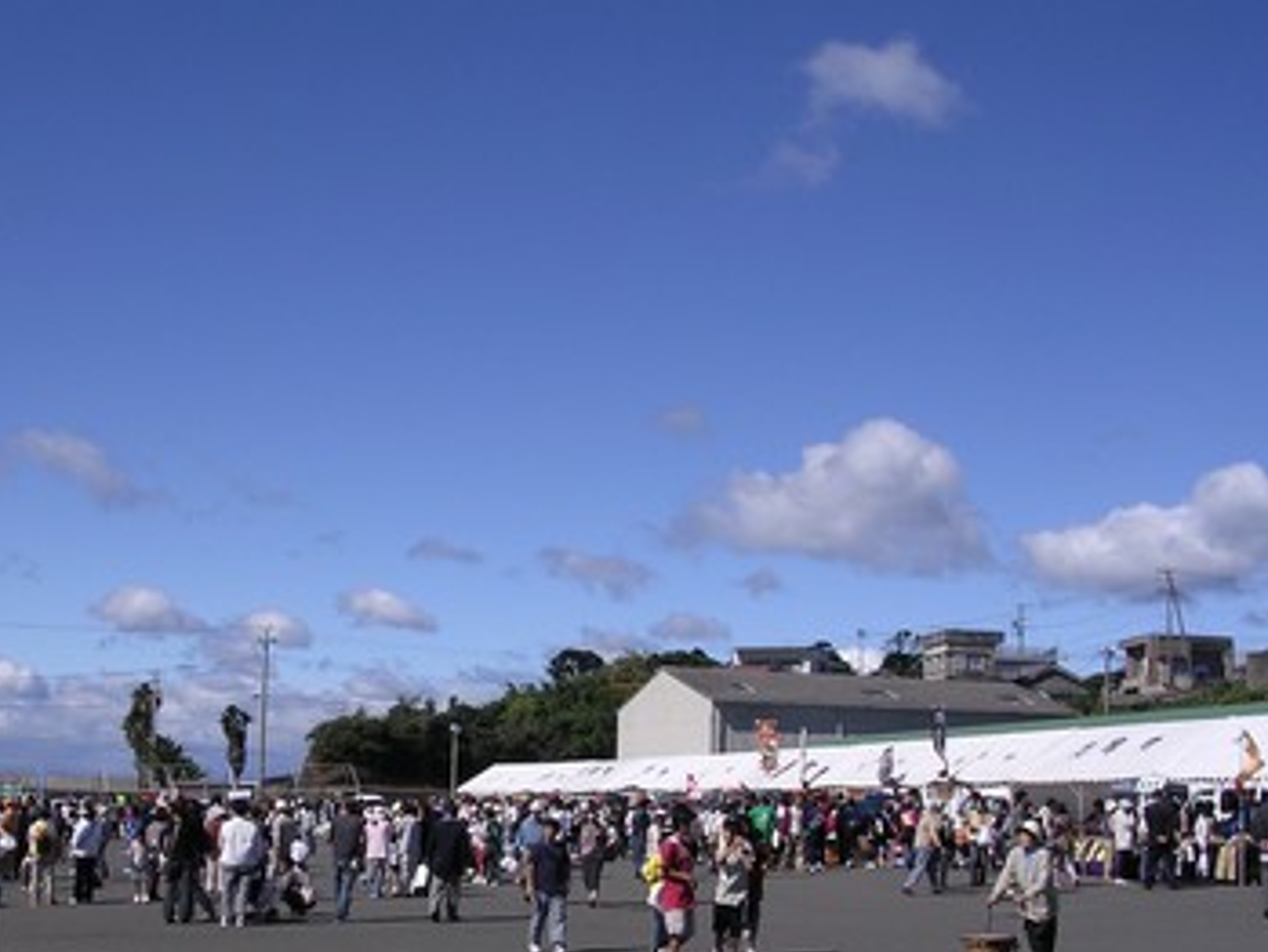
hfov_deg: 38.6
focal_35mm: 49
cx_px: 458
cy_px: 592
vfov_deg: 29.6
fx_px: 1796
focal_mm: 5.8
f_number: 5.6
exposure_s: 1/630
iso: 100
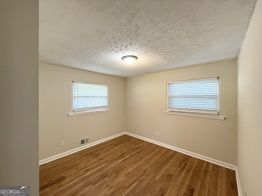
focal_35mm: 14
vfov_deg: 85.7
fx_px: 106
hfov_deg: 102.1
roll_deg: -1.2
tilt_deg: +0.3
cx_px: 131
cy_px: 98
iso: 320
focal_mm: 2.22
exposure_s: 1/99
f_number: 2.2
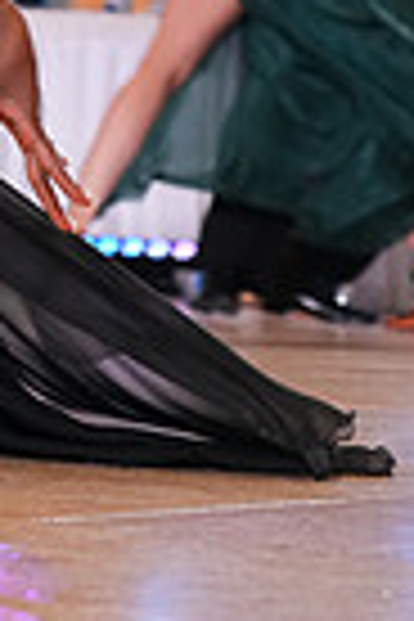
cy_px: -338
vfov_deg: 8.0
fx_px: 4347
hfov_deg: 5.3
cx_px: -434
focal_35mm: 252
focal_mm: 60
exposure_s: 1/320
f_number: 4
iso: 2000
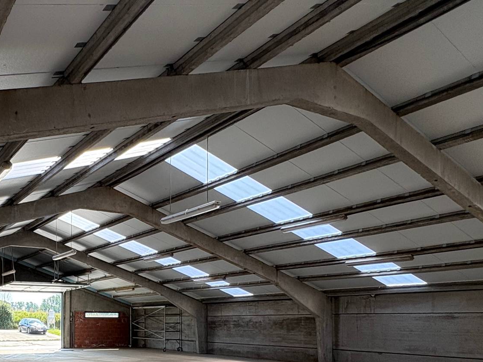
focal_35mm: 32
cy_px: 316
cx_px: 66
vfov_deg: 41.2
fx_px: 446
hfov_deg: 51.5
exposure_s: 1/247
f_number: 2.2
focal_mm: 2.22
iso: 64
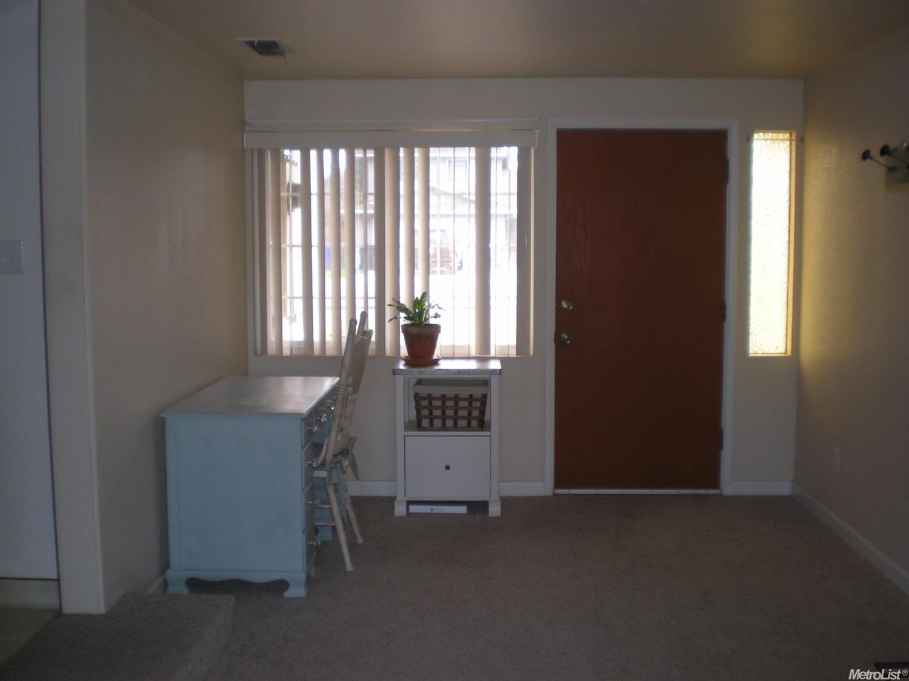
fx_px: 998
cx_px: 454
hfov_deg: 49.0
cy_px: 340
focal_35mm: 38
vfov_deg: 37.7
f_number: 3.1
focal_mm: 6.3
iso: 76
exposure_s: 1/42.1
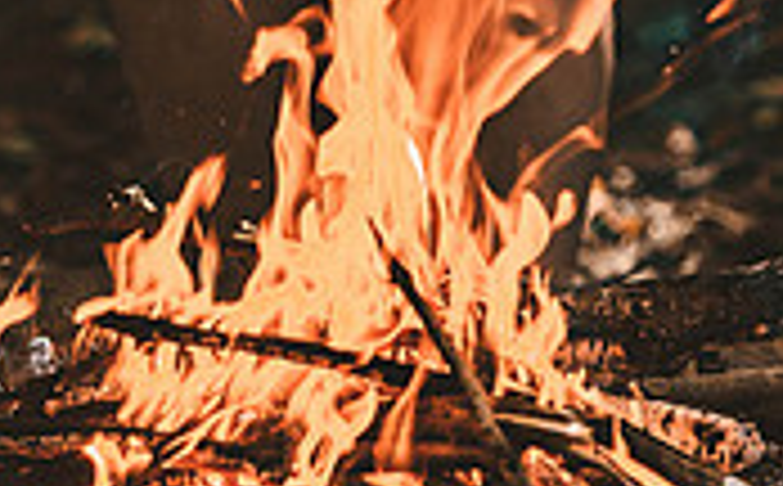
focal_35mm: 494
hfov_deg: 4.3
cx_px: 274
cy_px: 317
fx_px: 10521
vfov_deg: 2.6
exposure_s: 1/1000
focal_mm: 145
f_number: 2.8
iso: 640
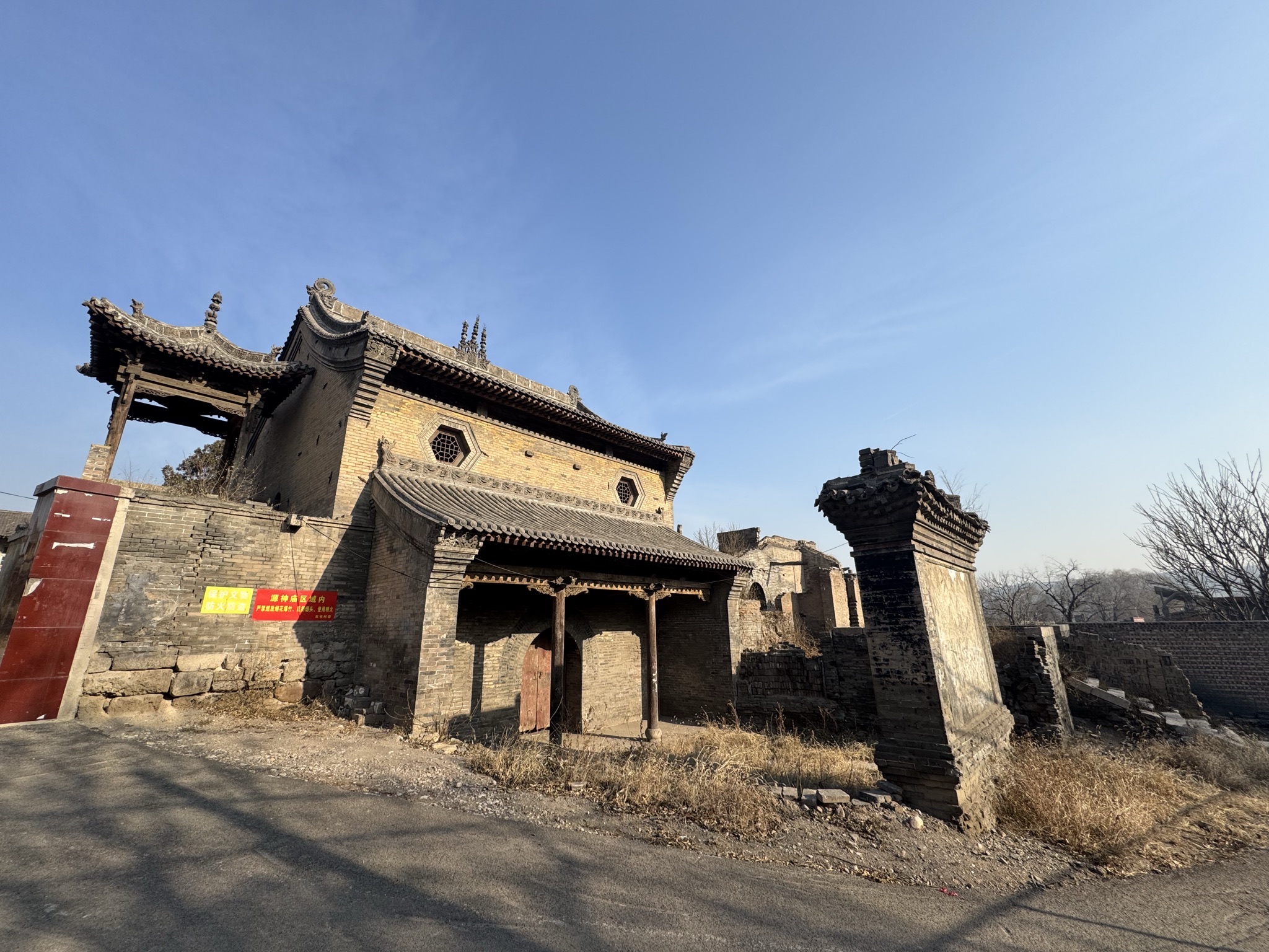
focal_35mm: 14
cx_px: 634
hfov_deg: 102.1
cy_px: 476
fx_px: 513
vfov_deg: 85.7
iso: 50
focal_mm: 2.22
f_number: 2.2
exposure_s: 1/1370
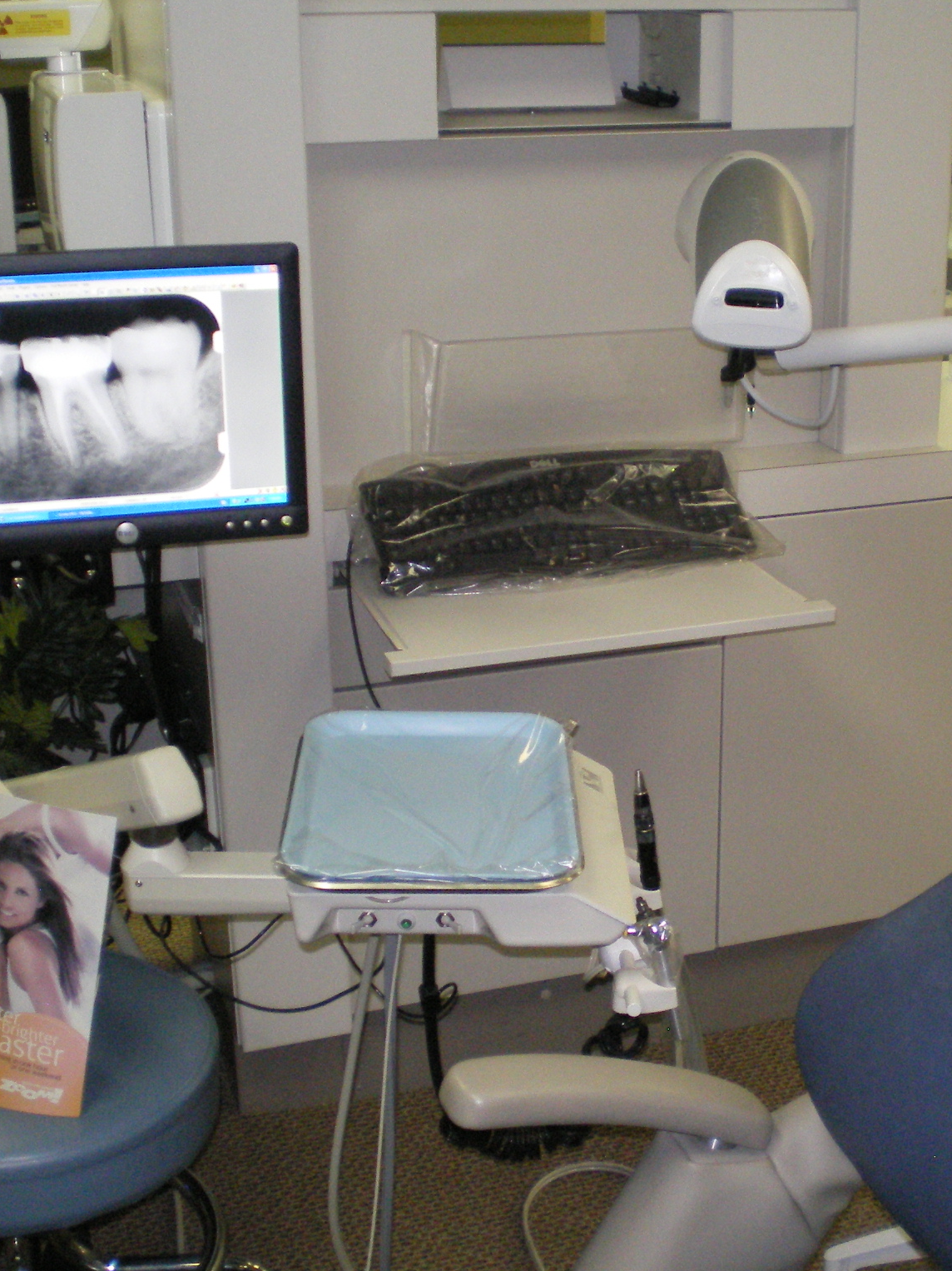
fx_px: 1871
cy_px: 636
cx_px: 628
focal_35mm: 51
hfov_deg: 28.4
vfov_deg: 37.5
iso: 400
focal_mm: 6.3
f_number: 3.1
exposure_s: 1/30
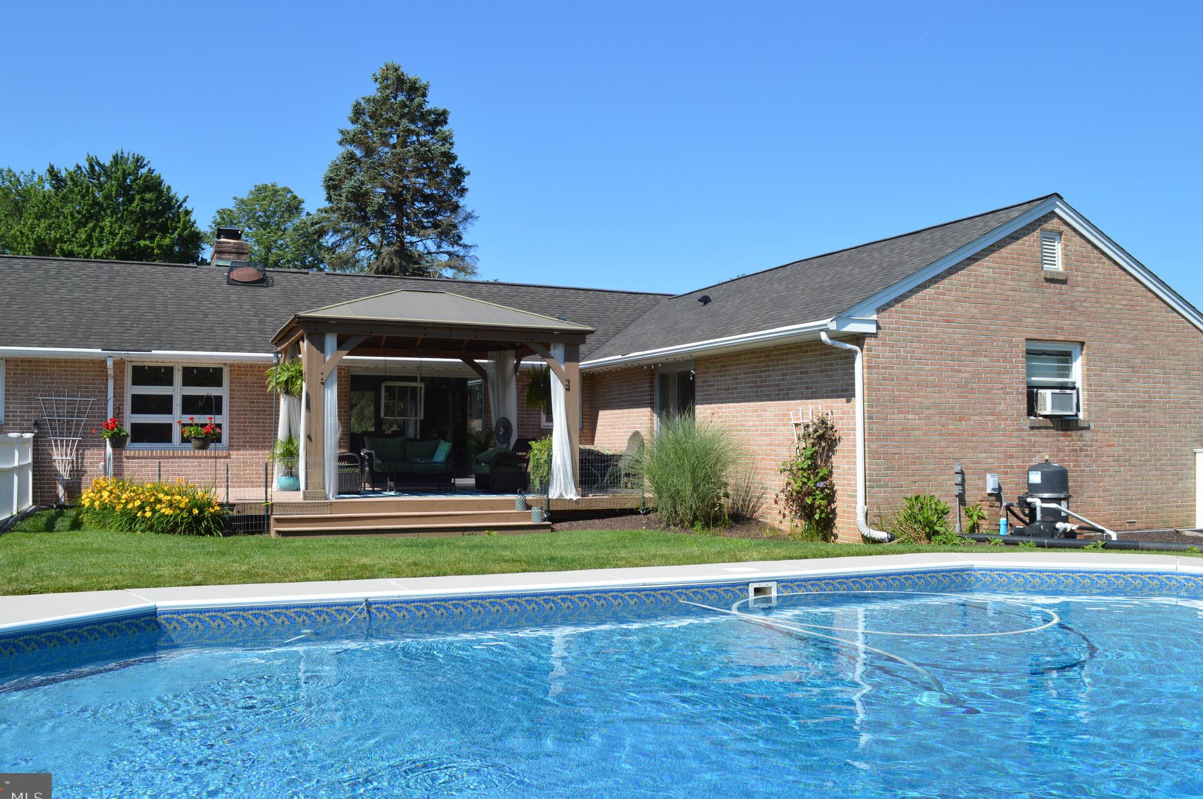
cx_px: 558
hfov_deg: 63.6
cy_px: 389
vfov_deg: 44.9
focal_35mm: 29
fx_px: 968
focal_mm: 18
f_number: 8
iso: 100
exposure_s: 1/250
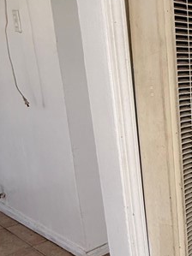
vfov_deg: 39.5
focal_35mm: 48
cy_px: 152
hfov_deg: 21.8
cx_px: 327
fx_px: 355
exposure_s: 1/99
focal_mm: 2.22
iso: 80
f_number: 2.2
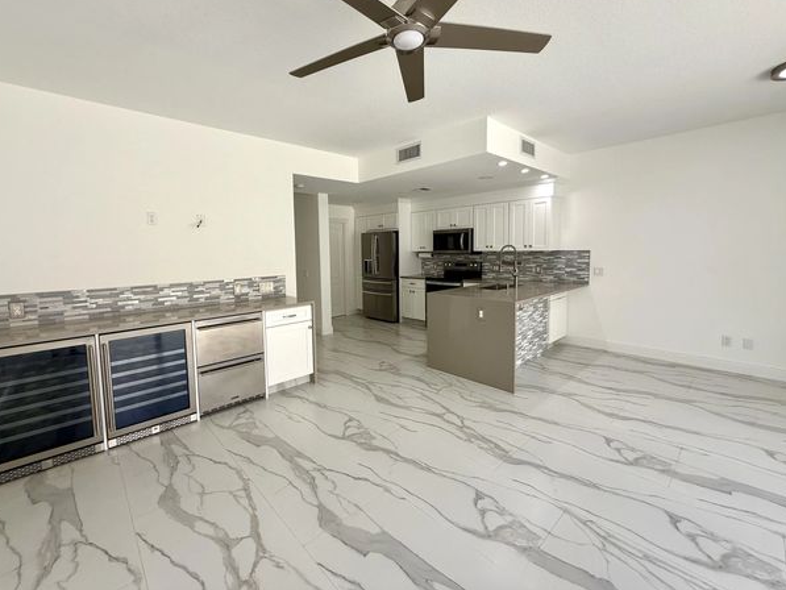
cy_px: 277
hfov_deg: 98.0
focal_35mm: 15
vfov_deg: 81.7
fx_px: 341
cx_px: 370
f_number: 2.2
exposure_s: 1/130
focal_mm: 2.22
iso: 50
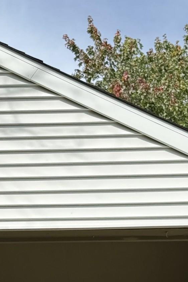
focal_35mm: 136
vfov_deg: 14.8
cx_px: 56
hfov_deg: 10.1
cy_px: 277
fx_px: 1065
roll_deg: -0.9
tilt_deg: +26.8
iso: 80
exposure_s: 1/2033
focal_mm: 6.76
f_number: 1.78
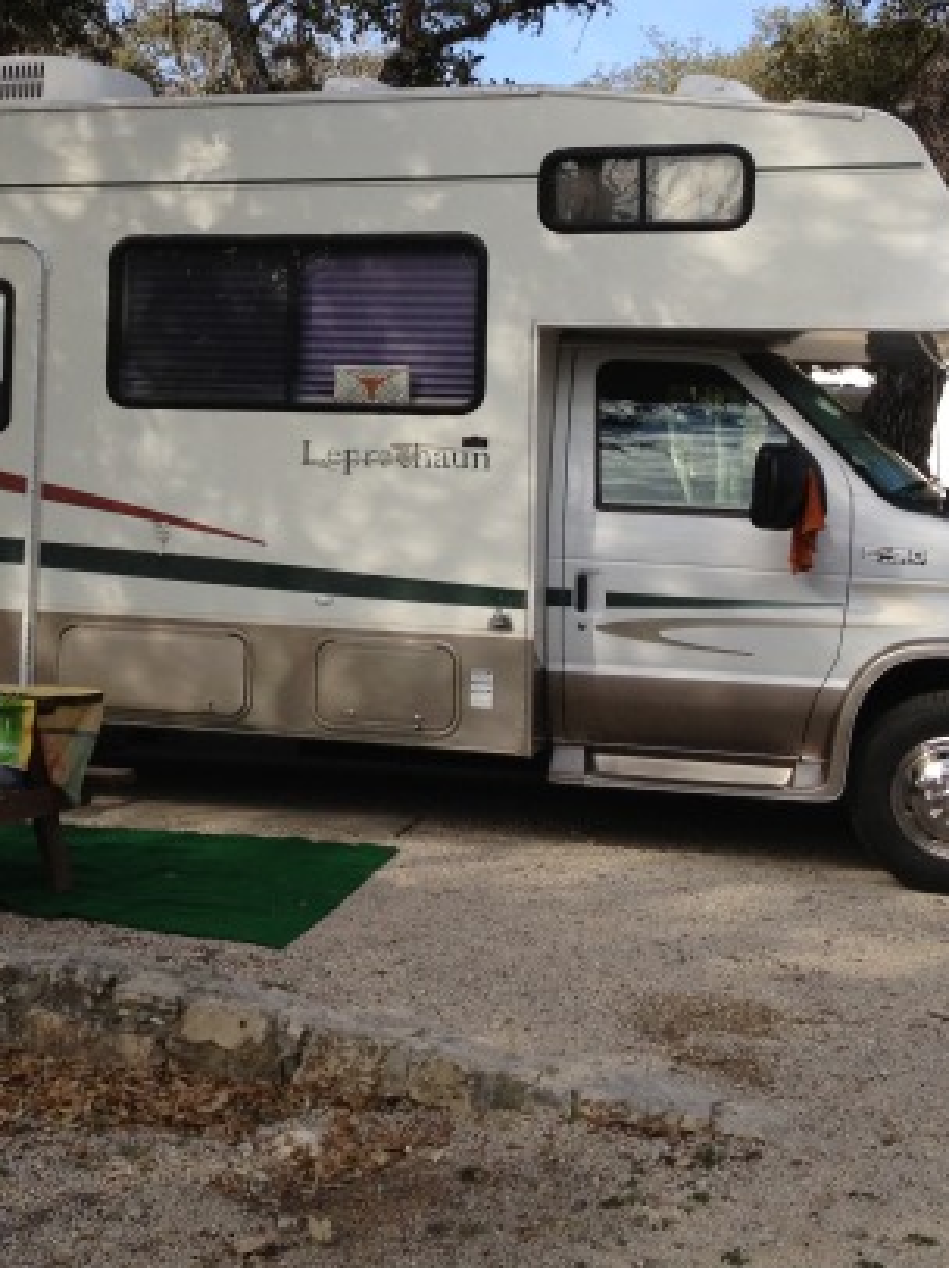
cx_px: 137
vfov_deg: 27.9
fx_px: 2525
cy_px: 381
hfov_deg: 20.9
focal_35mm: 69
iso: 50
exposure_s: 1/1175
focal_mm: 4.28
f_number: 2.4
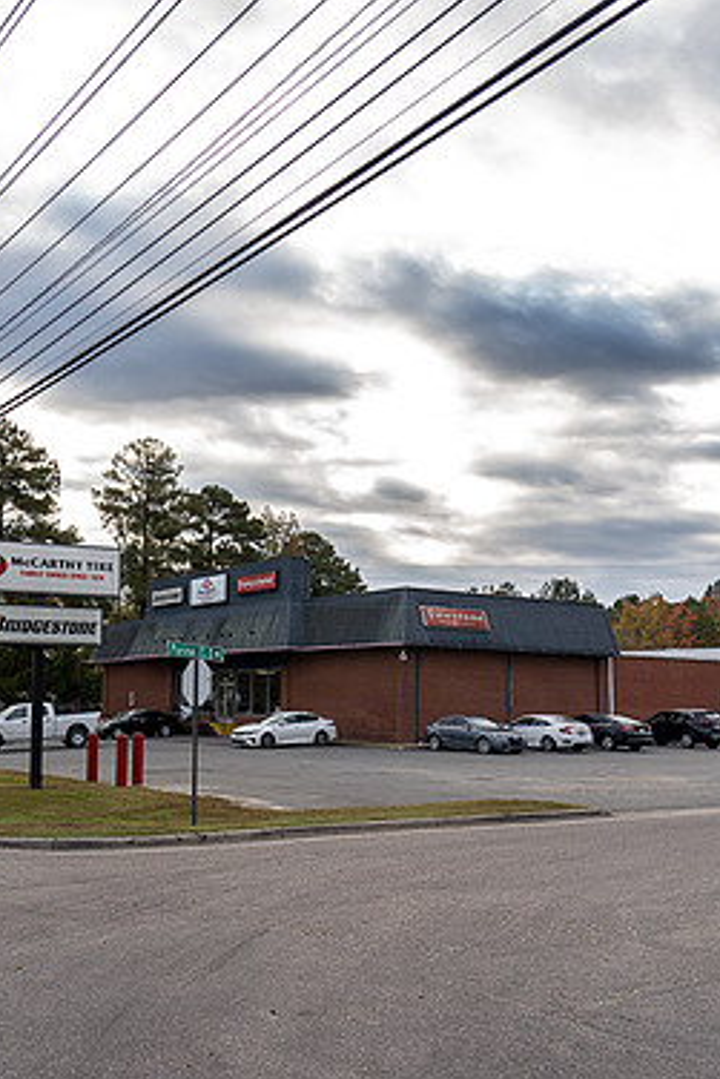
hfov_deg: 35.4
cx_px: 204
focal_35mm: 37
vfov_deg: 51.9
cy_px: 532
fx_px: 1109
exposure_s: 1/320
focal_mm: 24
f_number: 4
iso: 250
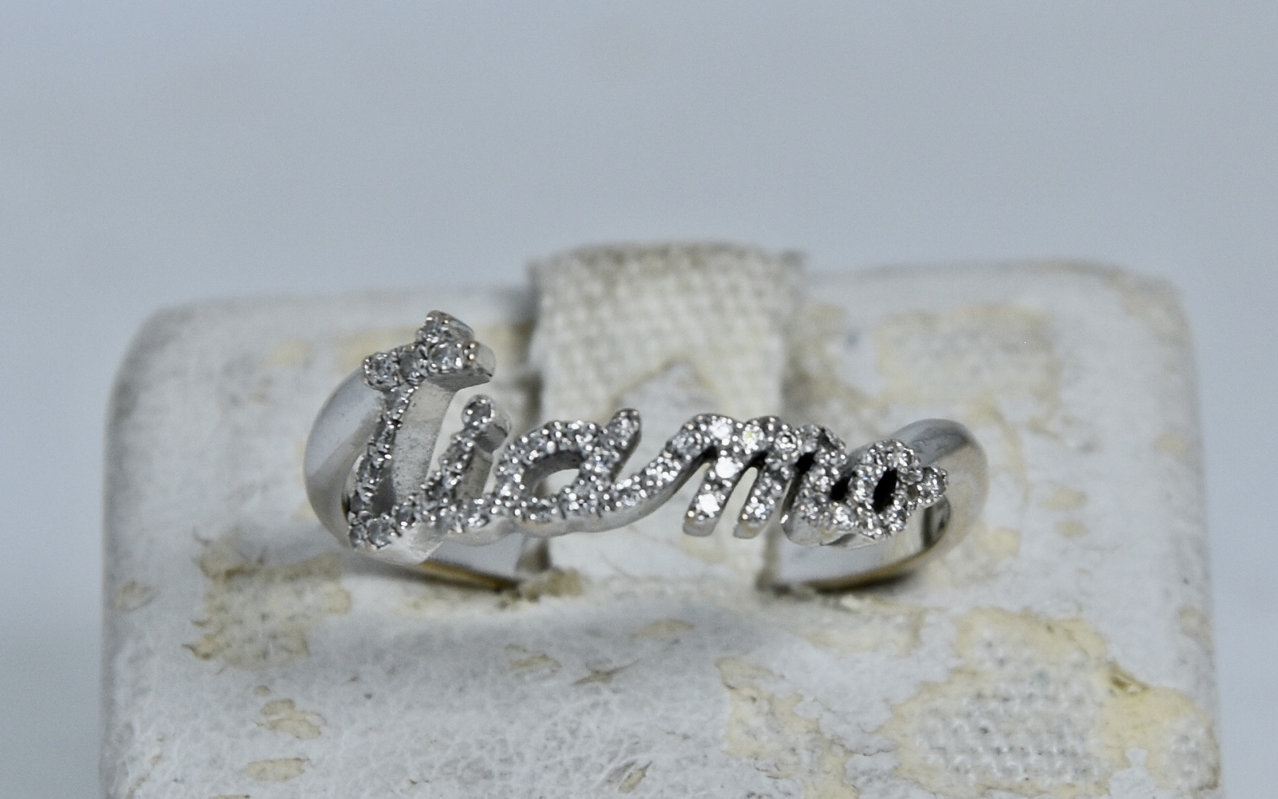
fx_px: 5626
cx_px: 639
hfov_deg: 13.0
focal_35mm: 162
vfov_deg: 8.1
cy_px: 372
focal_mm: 105
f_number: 9
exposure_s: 1/320
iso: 200
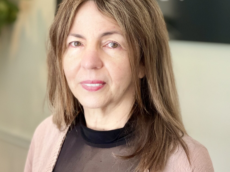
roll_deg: -2.7
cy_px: 73
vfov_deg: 15.2
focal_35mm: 97
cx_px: 83
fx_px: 645
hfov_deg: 20.2
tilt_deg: -4.7
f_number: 2.2
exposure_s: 1/40
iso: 125
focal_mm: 7.5
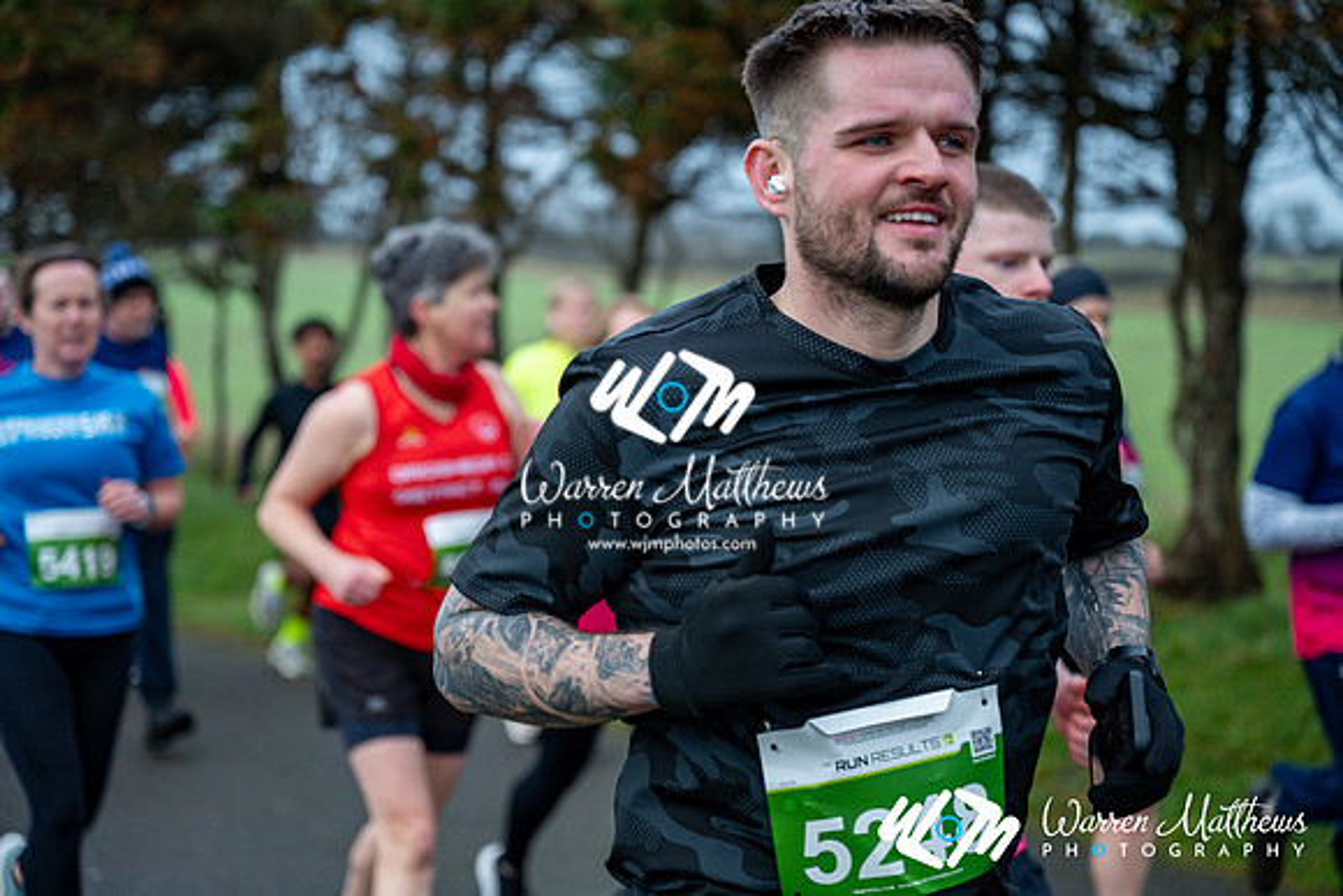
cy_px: 448
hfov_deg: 28.8
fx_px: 2612
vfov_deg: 19.5
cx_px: 672
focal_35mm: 70
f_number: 2.8
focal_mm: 70
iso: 500
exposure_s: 1/1250
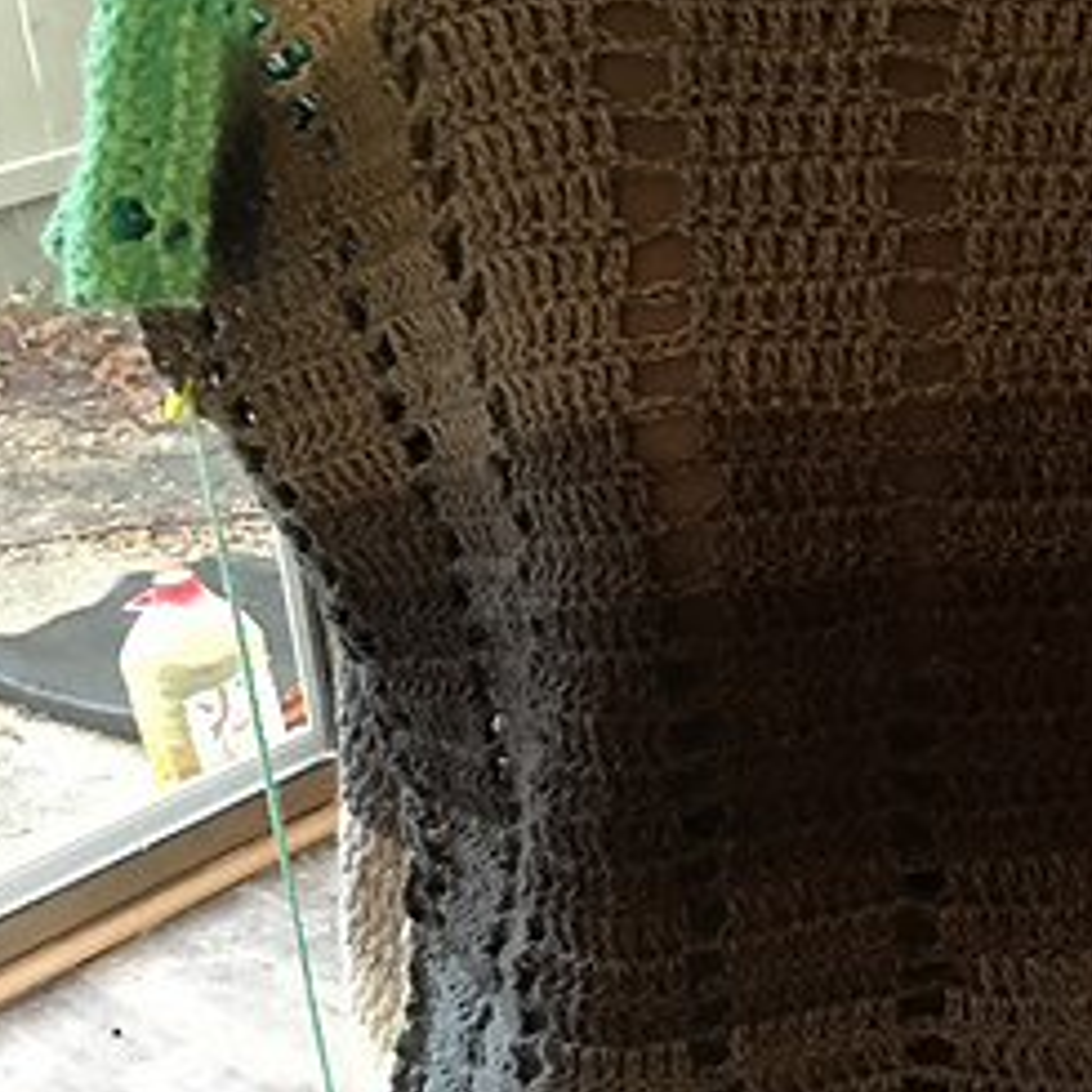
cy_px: 740
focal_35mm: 67
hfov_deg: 24.8
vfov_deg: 25.6
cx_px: 1039
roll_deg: -0.4
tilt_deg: -28.6
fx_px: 2391
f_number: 2.2
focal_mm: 4.15
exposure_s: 1/4
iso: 64
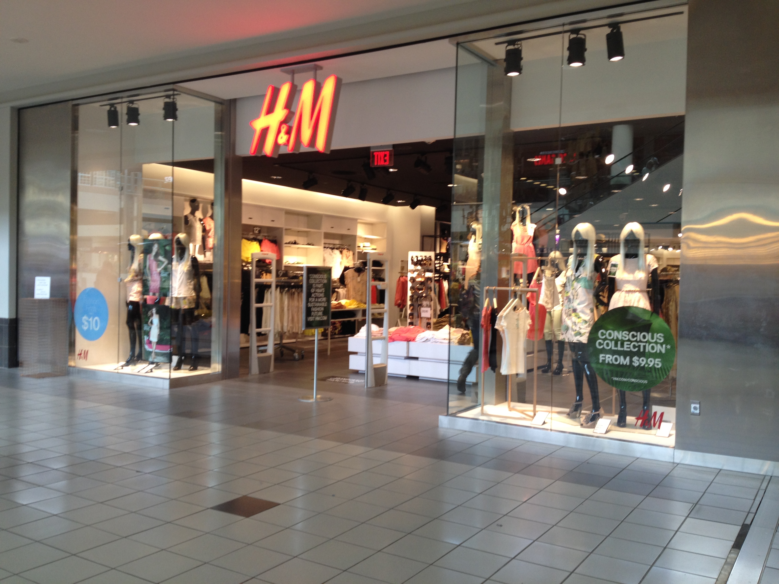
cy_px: 292
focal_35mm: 35
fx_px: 788
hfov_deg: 52.6
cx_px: 390
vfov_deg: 40.7
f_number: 2.4
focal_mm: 4.28
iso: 64
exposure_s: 1/20
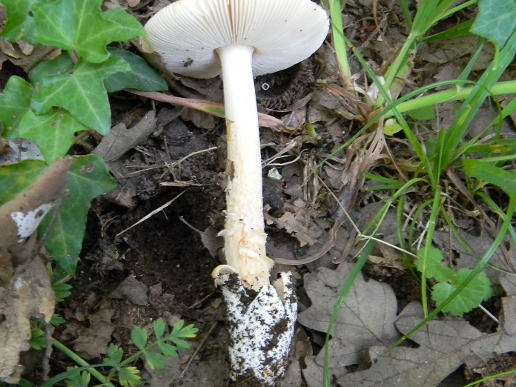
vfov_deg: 27.0
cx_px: 233
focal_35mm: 54
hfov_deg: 35.5
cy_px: 208
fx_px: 805
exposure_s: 1/22.4
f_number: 3.9
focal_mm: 8.6
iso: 400
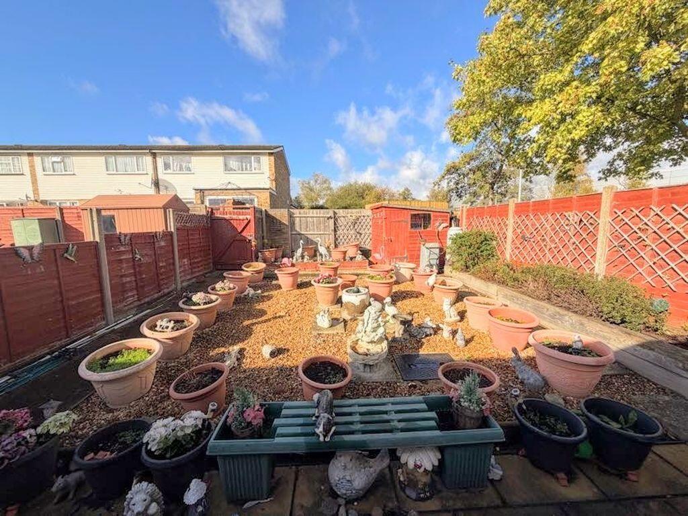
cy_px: 258
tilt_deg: -6.6
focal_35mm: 14
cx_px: 344
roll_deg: +1.1
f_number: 2.2
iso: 25
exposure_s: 1/770
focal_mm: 2.22
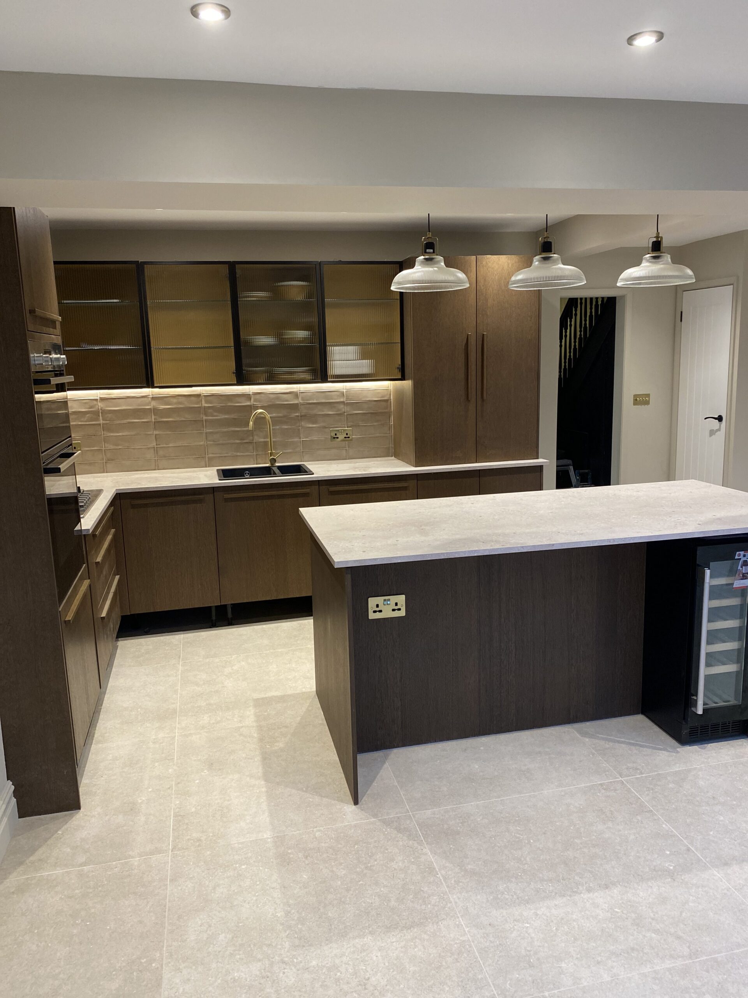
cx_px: 374
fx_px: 749
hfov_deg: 53.1
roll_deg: +1.8
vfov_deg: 67.3
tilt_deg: -10.4
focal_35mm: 26
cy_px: 499
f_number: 1.8
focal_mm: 4.25
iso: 125
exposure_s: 1/50
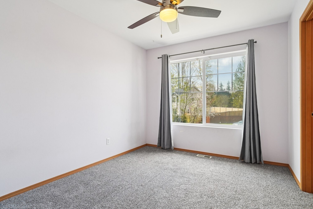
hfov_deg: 90.0
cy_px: 108
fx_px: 156
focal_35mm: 18
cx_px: 151
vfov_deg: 67.4
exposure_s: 1/250
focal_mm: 16
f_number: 8
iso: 1600
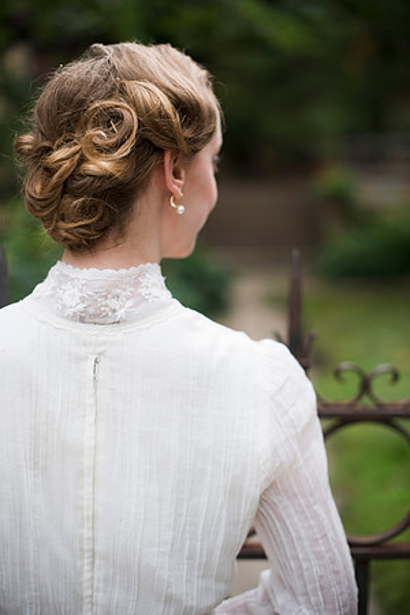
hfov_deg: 27.0
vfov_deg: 39.6
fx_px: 854
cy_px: 308
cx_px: 205
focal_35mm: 50
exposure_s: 1/500
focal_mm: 50
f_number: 2
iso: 200
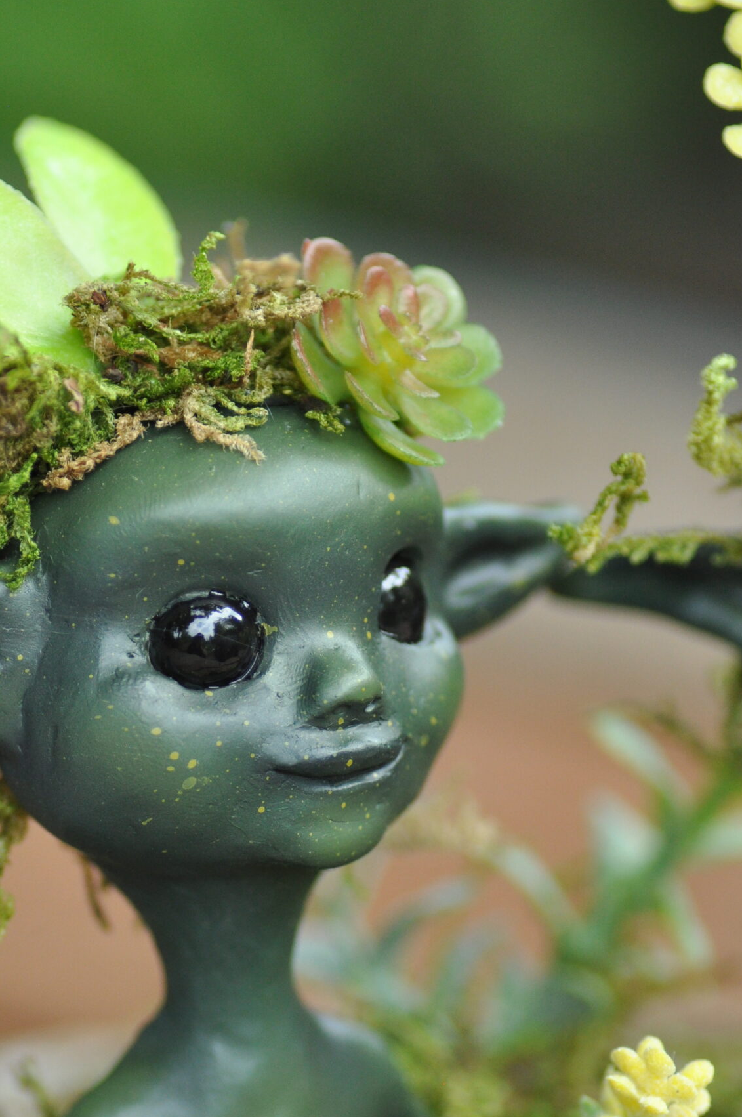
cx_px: 200
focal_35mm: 203
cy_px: 674
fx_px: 6290
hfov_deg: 6.7
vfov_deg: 10.1
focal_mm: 90
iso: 640
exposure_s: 1/800
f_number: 3.5
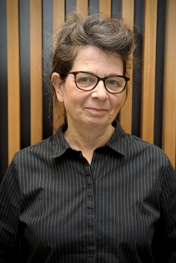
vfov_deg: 32.4
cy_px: 132
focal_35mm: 62
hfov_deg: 21.9
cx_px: 88
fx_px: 455
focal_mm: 62
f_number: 3.2
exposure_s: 1/200
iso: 640
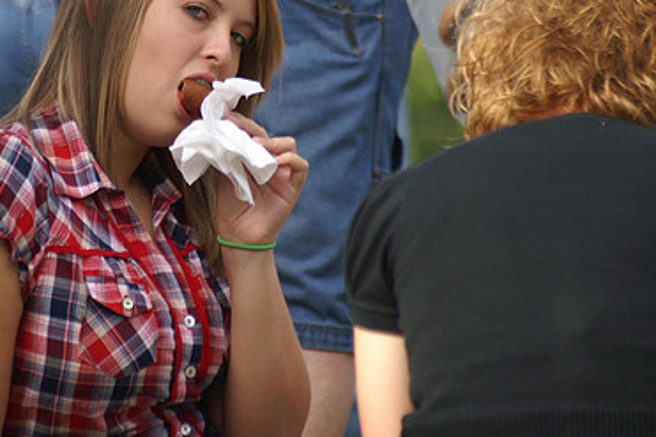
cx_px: 180
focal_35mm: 492
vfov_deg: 2.8
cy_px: 101
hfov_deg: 4.2
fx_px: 8961
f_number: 5
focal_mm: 210
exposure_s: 1/500
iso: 250
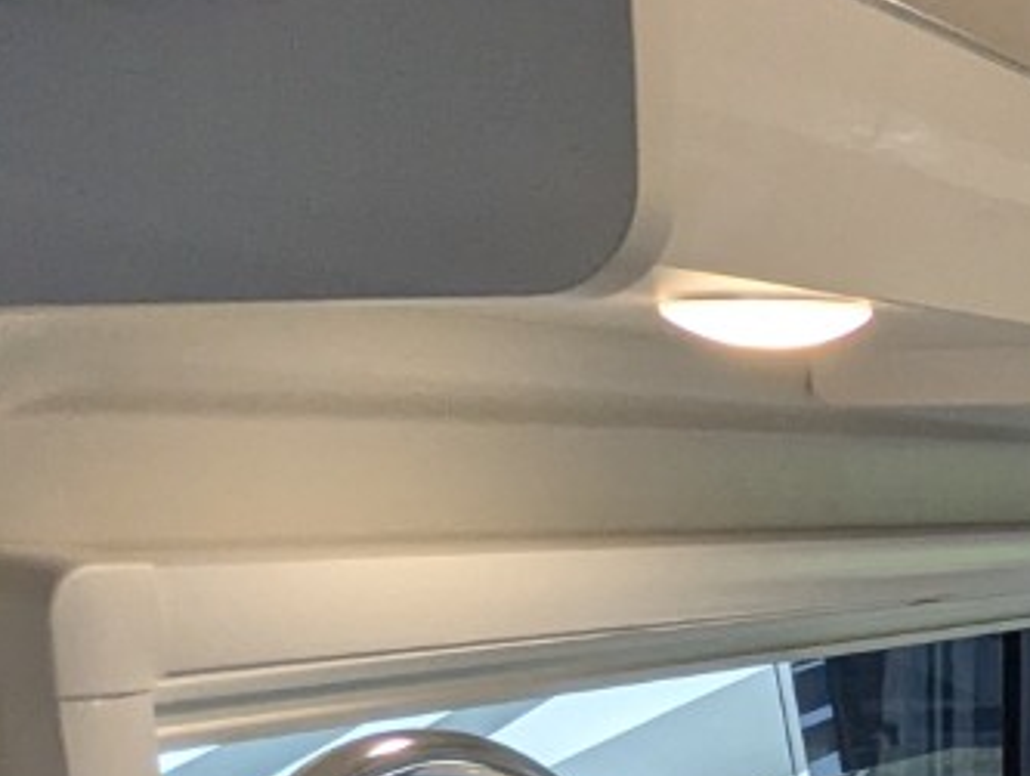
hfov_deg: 19.6
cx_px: 1944
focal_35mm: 67
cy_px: 1104
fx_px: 1997
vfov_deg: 19.6
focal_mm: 2.35
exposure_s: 1/219
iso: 181
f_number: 2.2
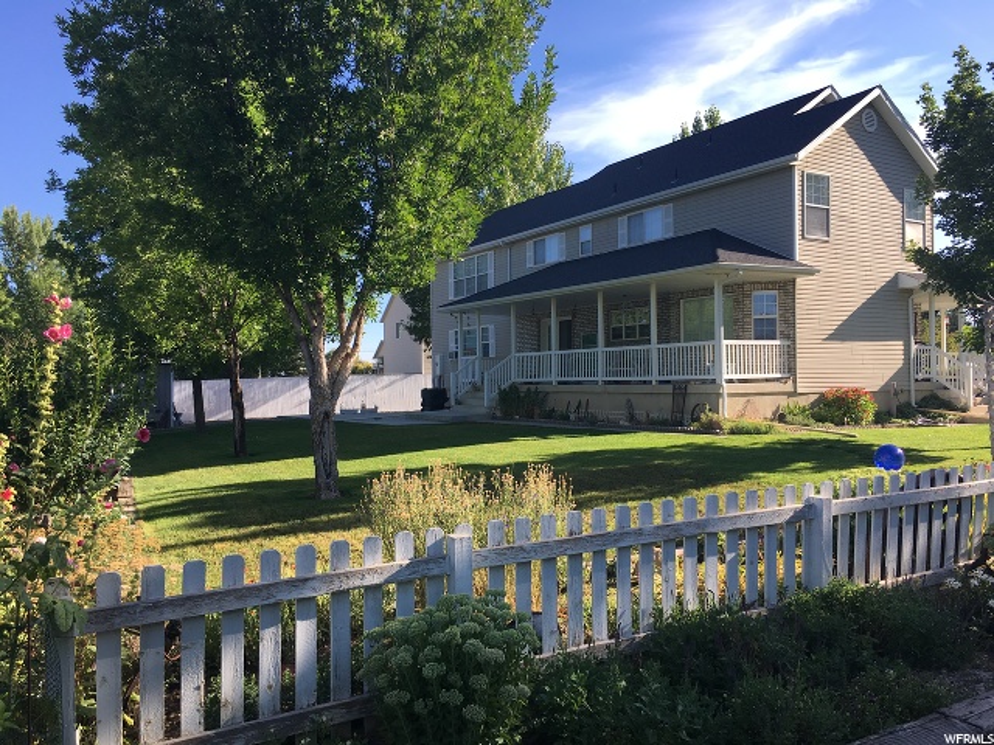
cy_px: 372
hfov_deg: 61.7
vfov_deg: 48.2
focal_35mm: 29
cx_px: 497
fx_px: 833
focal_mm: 4.15
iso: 25
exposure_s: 1/610
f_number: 2.2
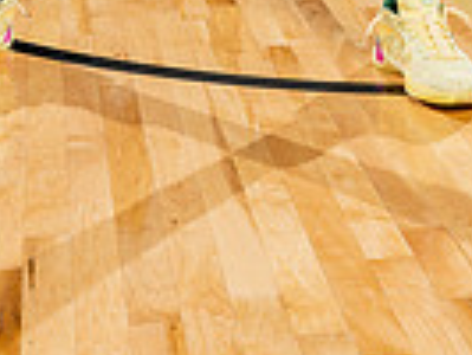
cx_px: 177
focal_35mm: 104
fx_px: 1419
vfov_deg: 12.3
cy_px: -394
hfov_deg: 18.9
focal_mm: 32
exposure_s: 1/250
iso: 250
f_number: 7.1
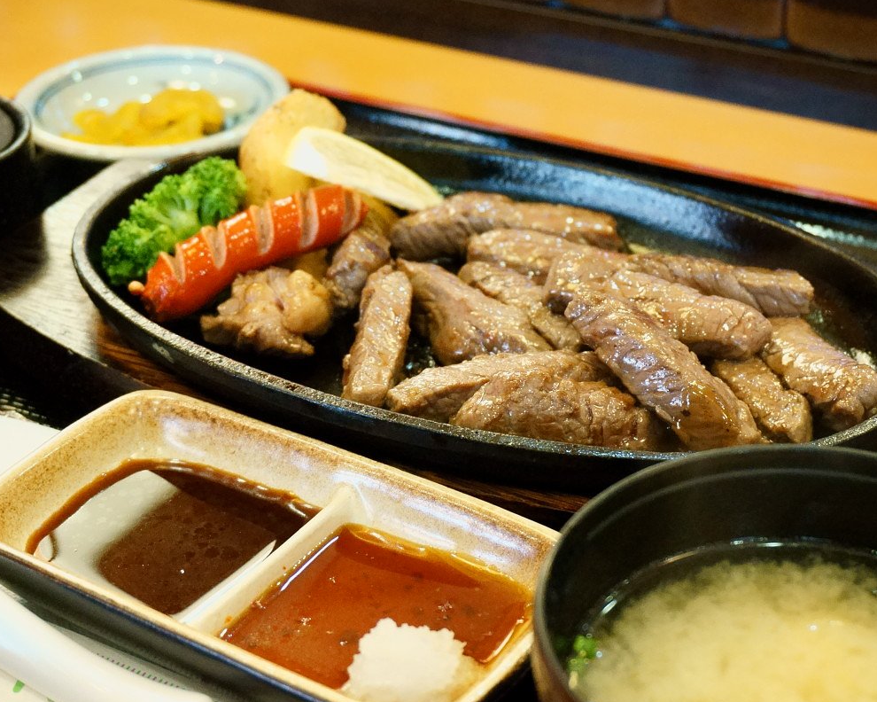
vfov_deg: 23.6
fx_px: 1677
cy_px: 323
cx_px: 540
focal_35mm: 65
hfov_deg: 29.2
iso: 3200
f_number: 5.6
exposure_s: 1/60
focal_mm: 35
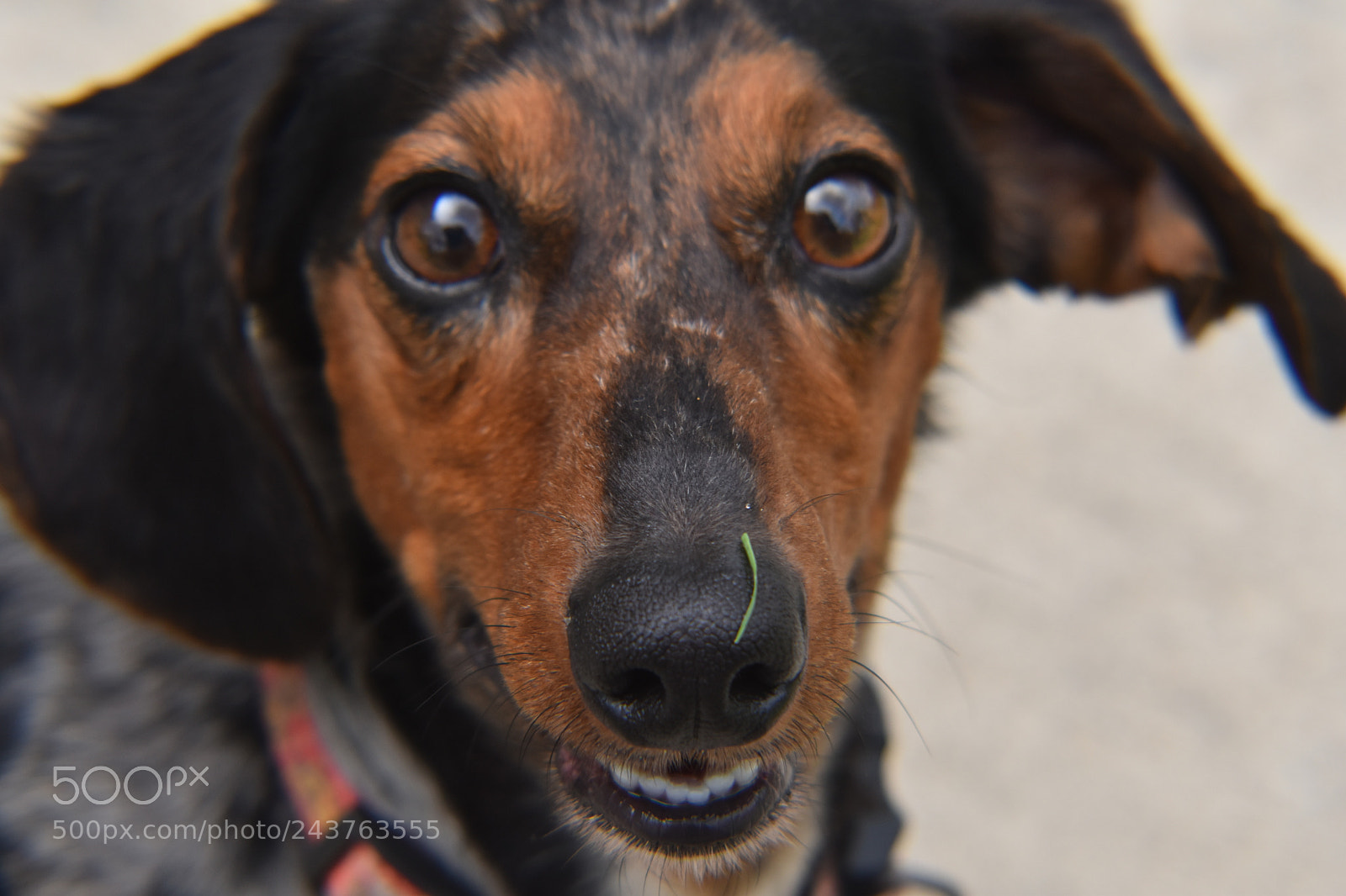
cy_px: 448
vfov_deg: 16.5
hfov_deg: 24.6
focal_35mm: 82
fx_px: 3084
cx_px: 673
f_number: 8
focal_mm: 55
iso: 360
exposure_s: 1/250
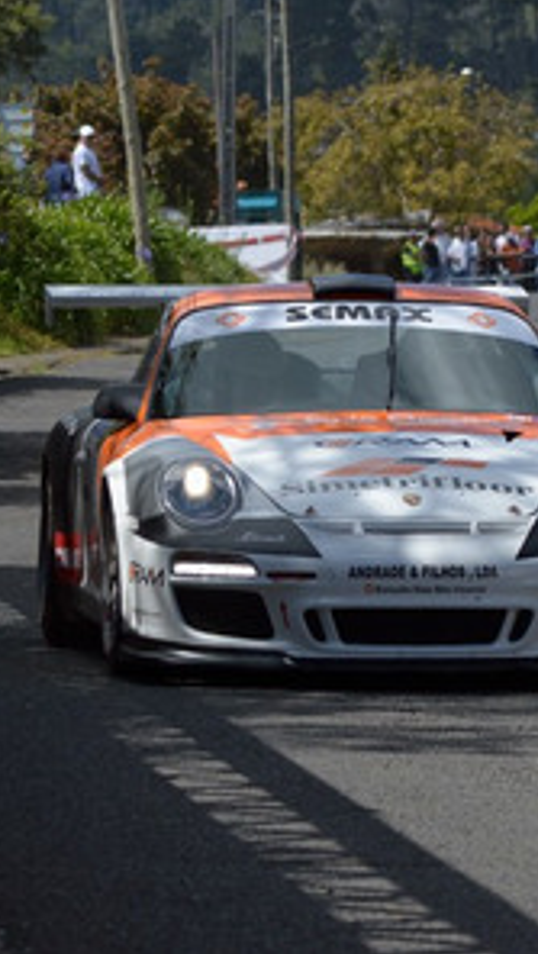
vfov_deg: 7.2
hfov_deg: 4.1
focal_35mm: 298
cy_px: 475
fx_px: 7535
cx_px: 441
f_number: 7.1
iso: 400
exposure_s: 1/1600
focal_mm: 125
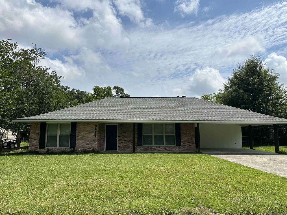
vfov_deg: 56.8
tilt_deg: +7.6
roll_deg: -0.4
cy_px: 108
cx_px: 144
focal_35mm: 24
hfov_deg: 71.6
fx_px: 199
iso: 80
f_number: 1.78
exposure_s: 1/8929
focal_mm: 6.86
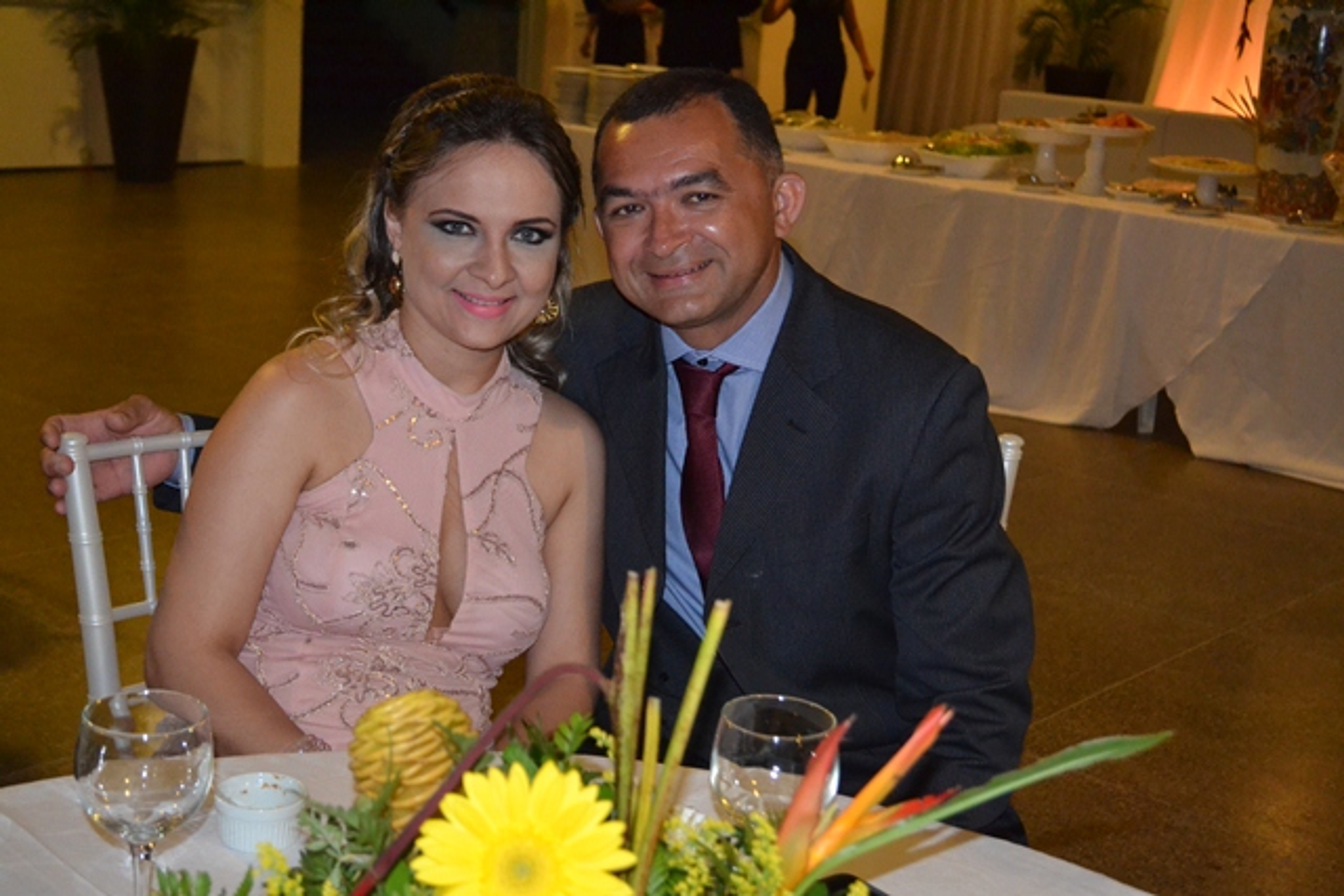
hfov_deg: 38.9
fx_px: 1904
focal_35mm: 51
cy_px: 448
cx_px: 672
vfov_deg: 26.5
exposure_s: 1/60
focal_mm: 34
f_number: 5
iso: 3200
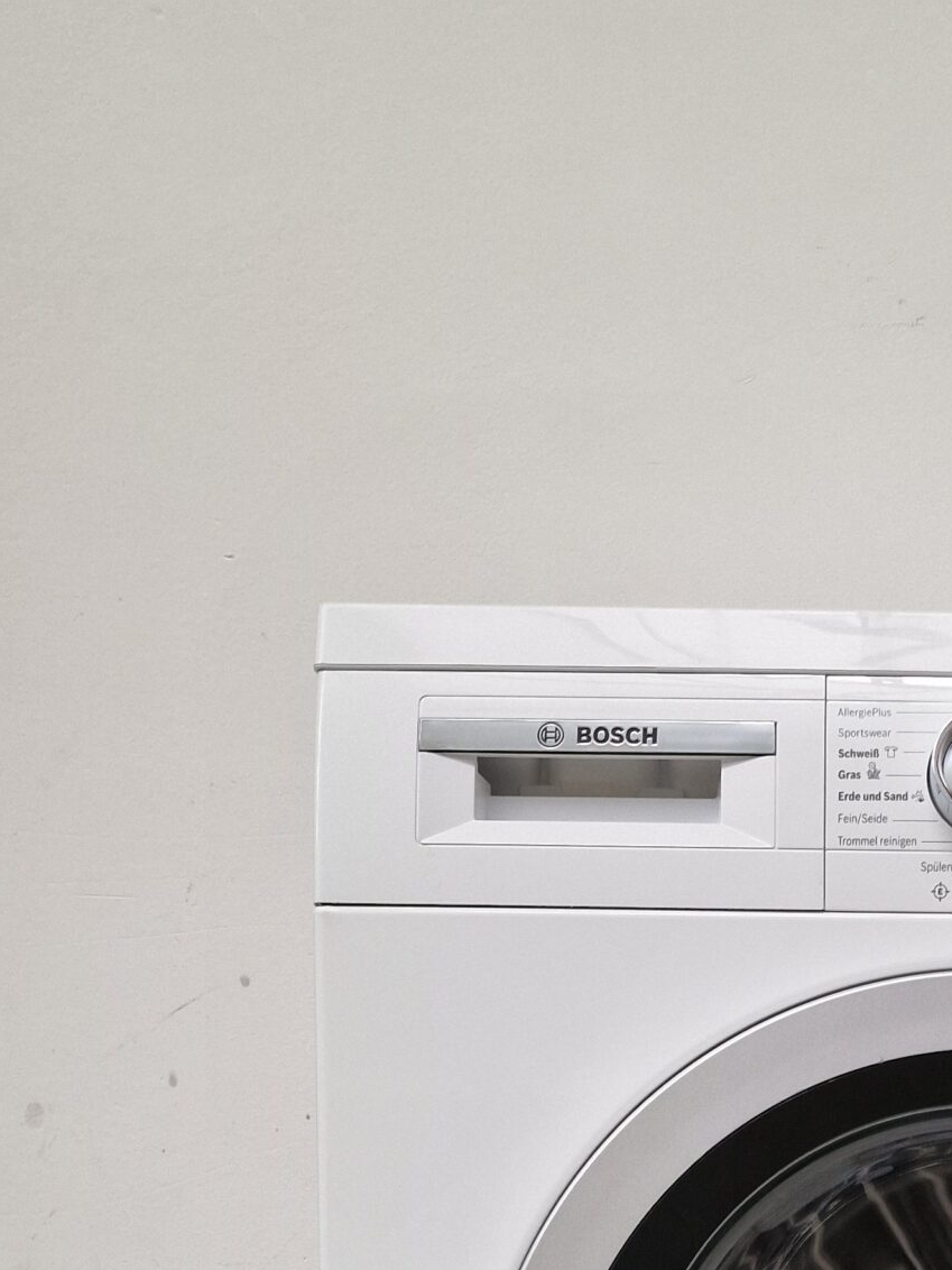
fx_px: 1907
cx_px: 923
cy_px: 1345
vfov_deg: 32.9
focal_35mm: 52
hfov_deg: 26.7
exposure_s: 1/100
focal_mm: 6.4
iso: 125
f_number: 1.8
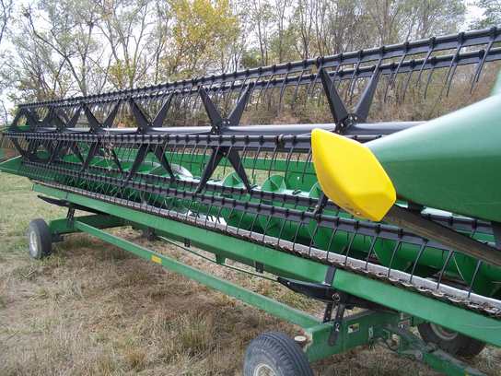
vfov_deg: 39.7
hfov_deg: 51.4
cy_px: 188
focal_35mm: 36
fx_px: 521
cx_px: 250
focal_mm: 6.5
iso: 80
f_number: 3.1
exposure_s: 1/125
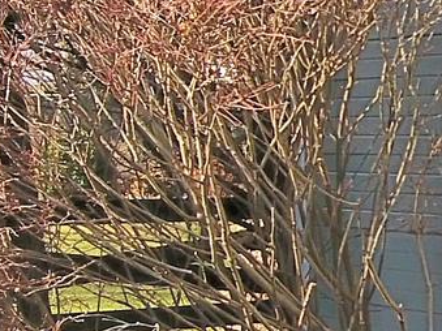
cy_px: 228
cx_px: 1068
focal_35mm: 121
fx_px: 1544
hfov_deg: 12.6
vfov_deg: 12.2
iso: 100
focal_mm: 3.61
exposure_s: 1/546
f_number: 2.8
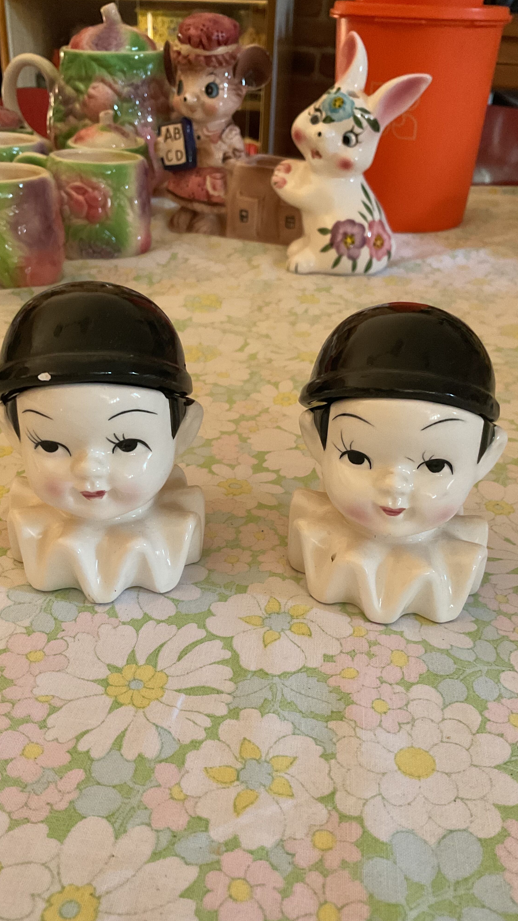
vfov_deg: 61.0
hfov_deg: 36.7
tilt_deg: -29.4
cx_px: 255
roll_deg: -1.9
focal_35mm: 32
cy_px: 455
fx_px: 781
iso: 320
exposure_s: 1/40
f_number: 1.8
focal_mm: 3
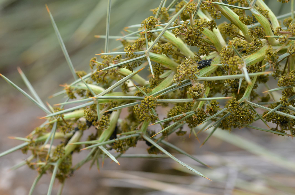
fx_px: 1288
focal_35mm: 158
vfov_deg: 8.7
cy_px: 98
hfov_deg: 13.1
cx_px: 148
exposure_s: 1/125
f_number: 5.6
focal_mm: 105
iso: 500
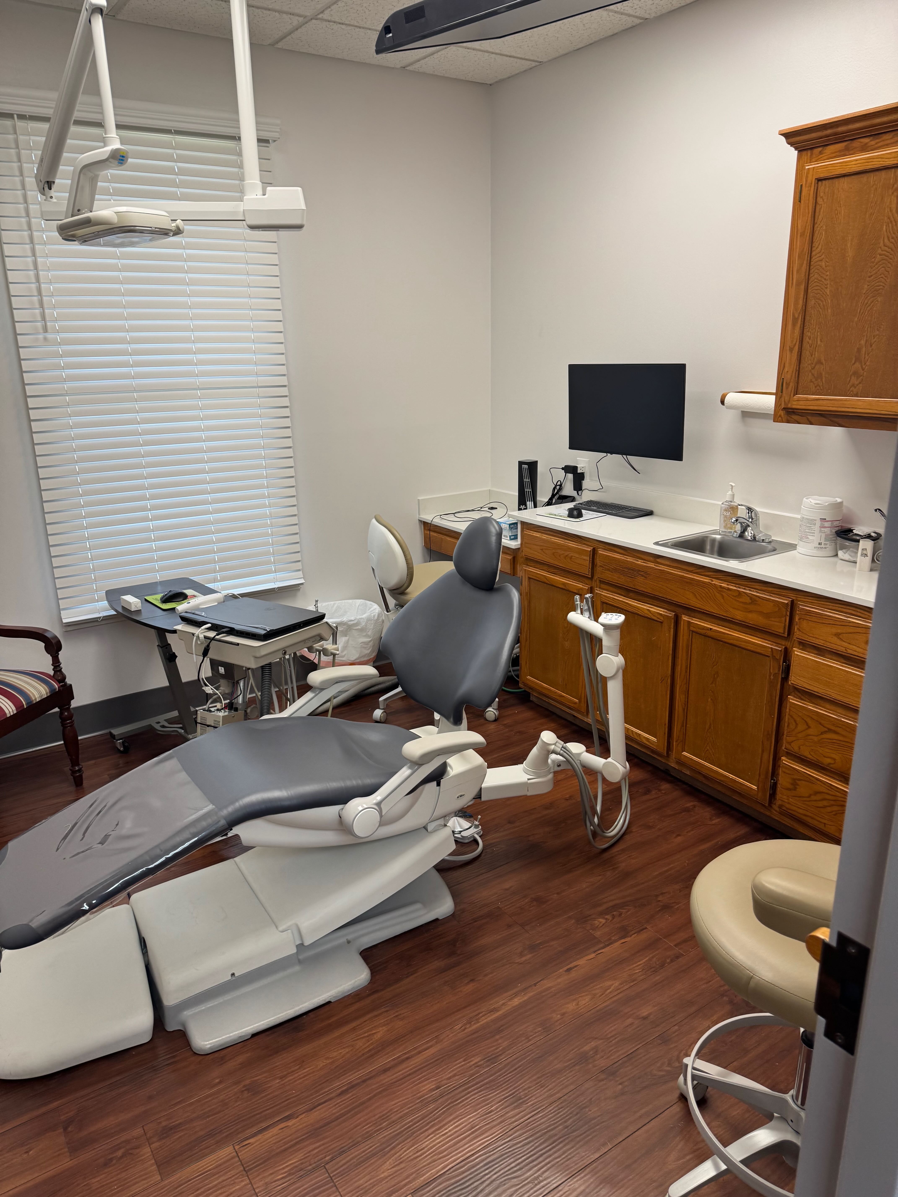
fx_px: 830
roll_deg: +0.7
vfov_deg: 71.6
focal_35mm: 24
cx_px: 449
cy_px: 598
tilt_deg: -17.0
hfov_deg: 56.8
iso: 100
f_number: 1.78
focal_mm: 6.76
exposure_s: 1/120
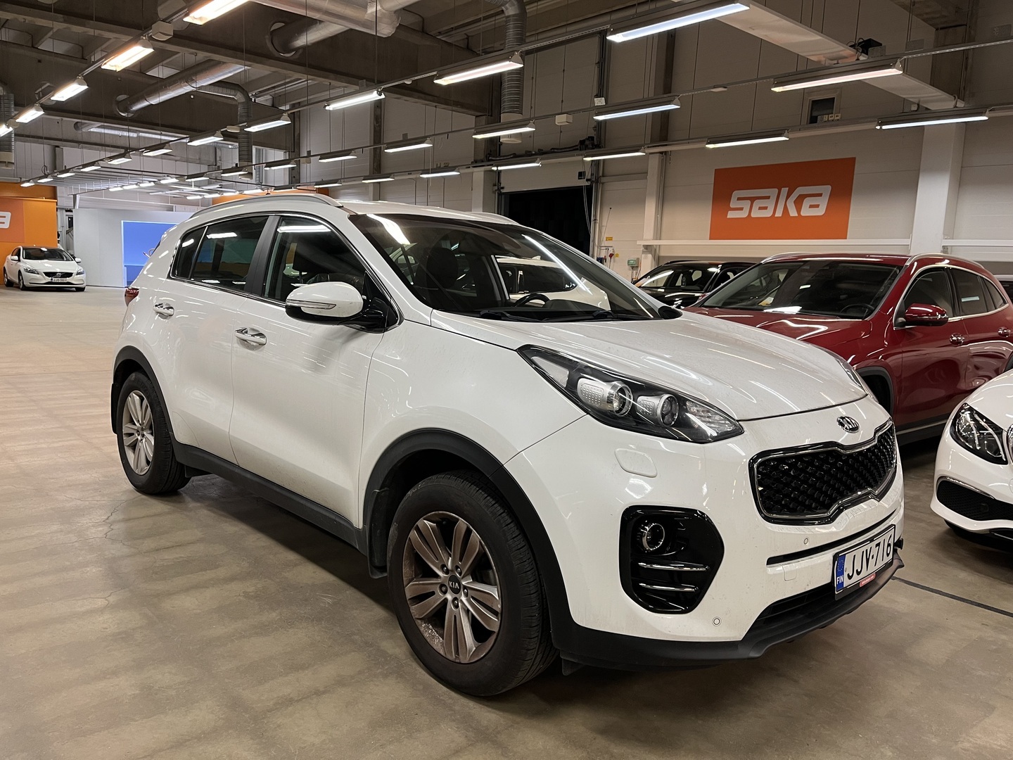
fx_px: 761
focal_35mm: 26
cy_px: 380
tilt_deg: -9.1
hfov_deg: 67.3
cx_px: 506
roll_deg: -2.6
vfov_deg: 53.1
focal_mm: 5.1
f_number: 1.6
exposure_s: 1/50
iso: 80
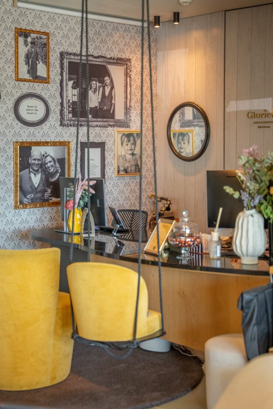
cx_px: 136
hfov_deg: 22.0
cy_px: 204
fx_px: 701
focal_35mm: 62
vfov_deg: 32.6
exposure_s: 1/80
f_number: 2.8
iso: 800
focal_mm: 61.6
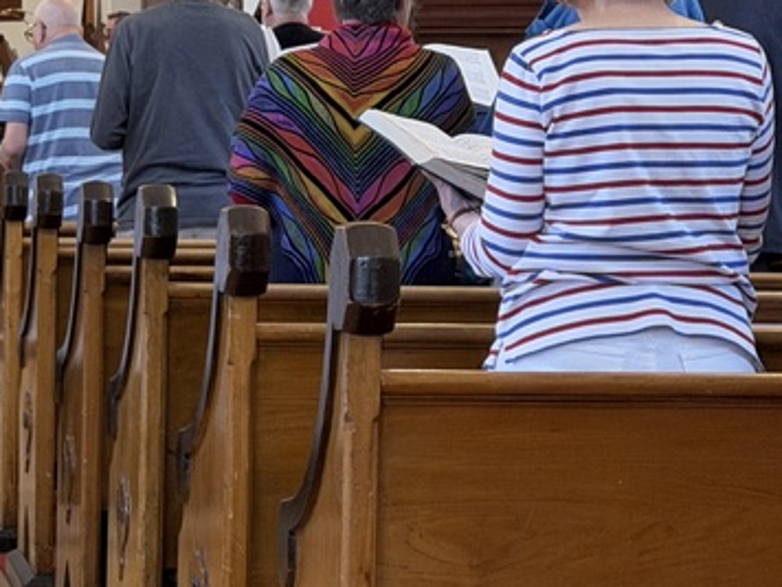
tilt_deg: +0.9
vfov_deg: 10.5
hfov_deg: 13.5
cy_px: 244
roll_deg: -0.5
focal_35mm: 141
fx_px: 3185
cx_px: -252
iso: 250
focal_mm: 6.76
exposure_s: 1/60
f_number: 1.78
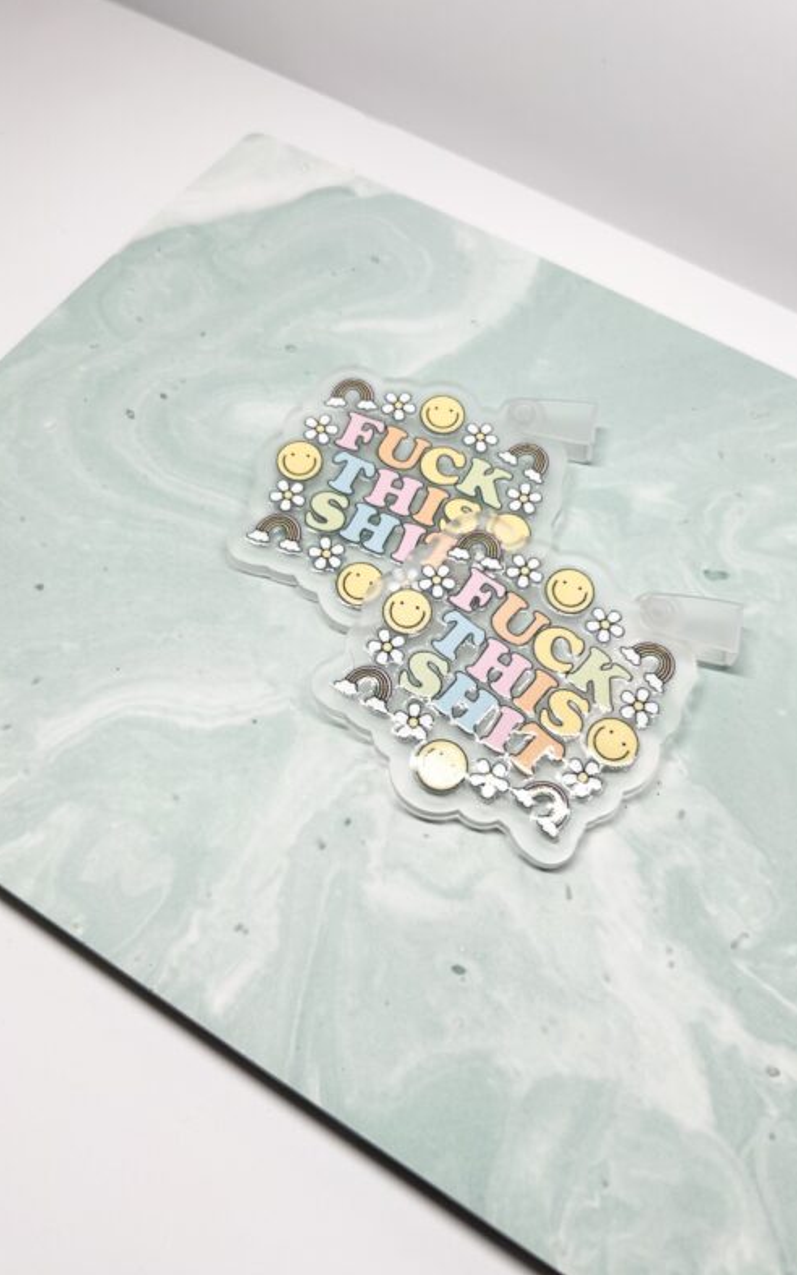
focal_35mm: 28
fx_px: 973
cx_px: 426
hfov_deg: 44.5
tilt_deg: -64.0
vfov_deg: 66.5
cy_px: 640
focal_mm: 5.7
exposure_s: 1/238
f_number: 1.5
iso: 40
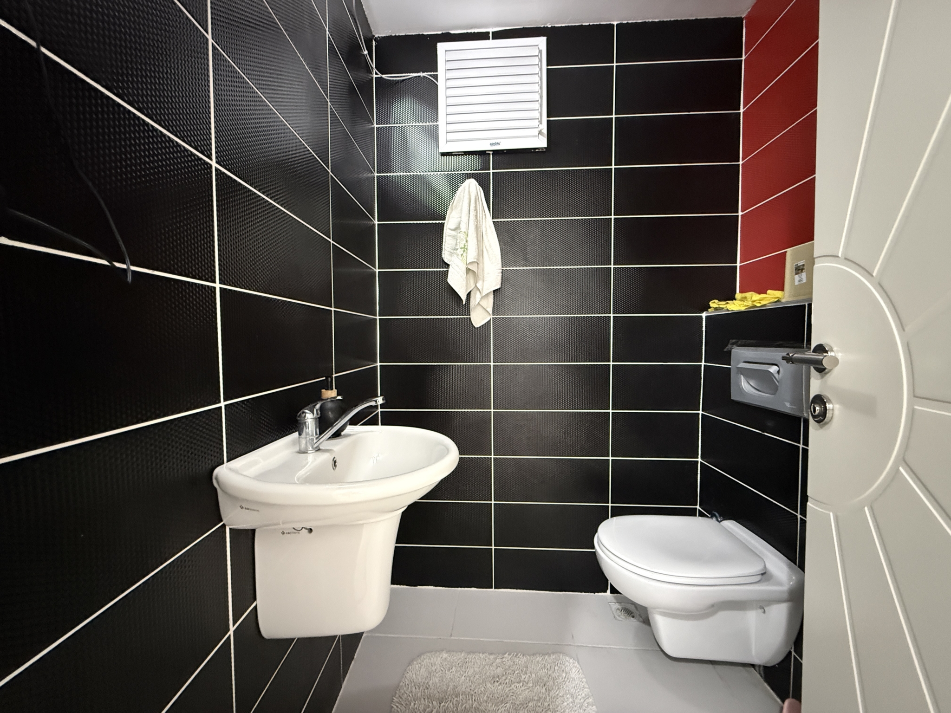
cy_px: 356
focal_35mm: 14
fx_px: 385
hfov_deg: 102.1
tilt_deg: -2.4
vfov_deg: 85.7
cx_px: 476
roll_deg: +0.4
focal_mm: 2.22
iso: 1000
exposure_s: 1/33
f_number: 2.2
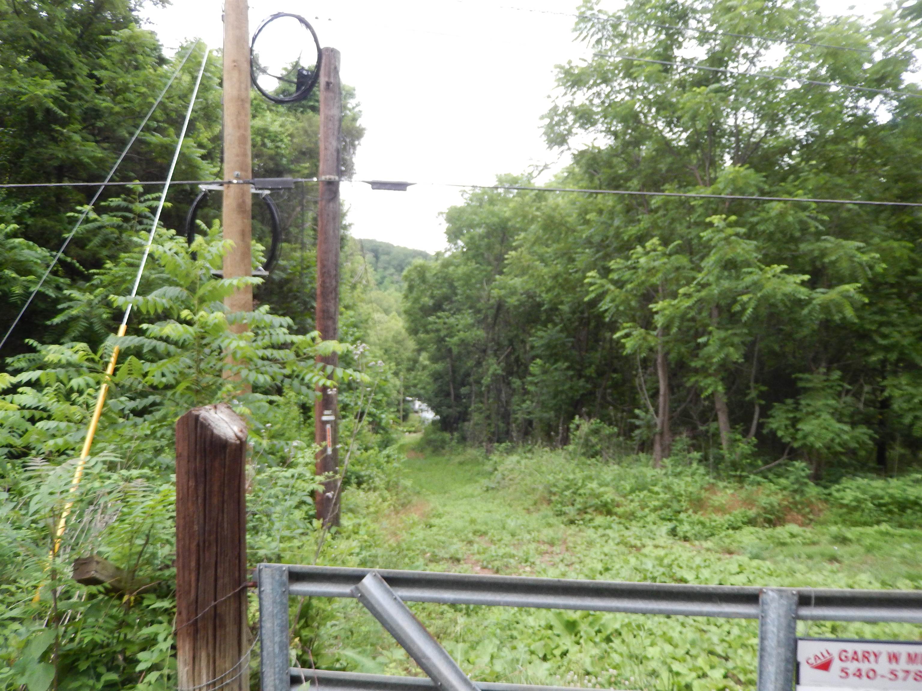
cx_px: 461
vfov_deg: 54.9
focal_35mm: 25
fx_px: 666
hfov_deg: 69.4
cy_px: 346
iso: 280
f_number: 3.4
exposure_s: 1/250
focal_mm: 4.5
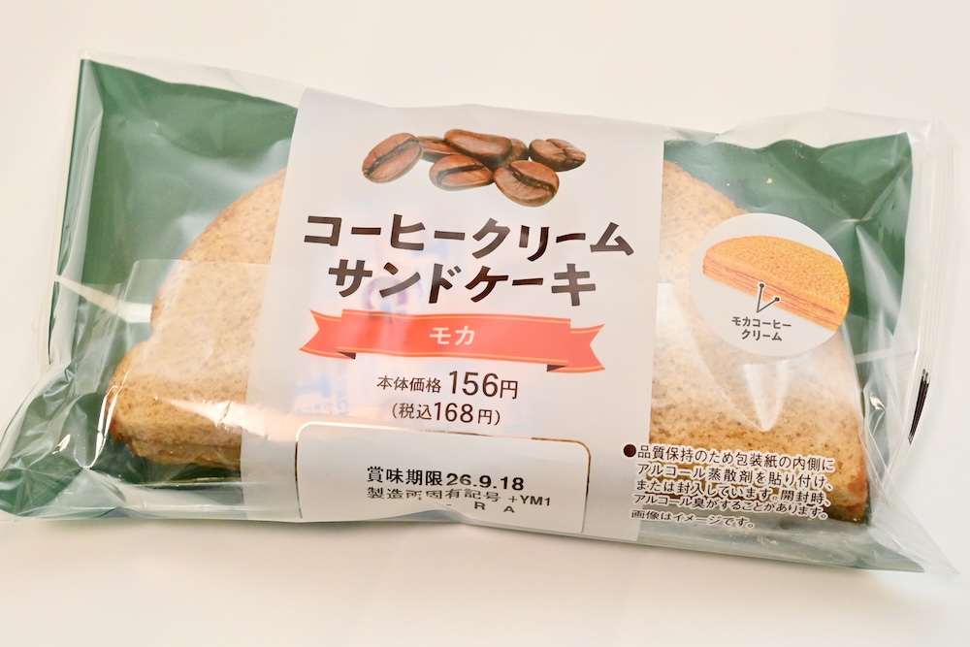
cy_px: 324
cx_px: 485
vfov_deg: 22.6
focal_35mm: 60
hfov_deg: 33.4
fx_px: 1617
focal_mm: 60
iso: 6400
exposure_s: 1/200
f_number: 13
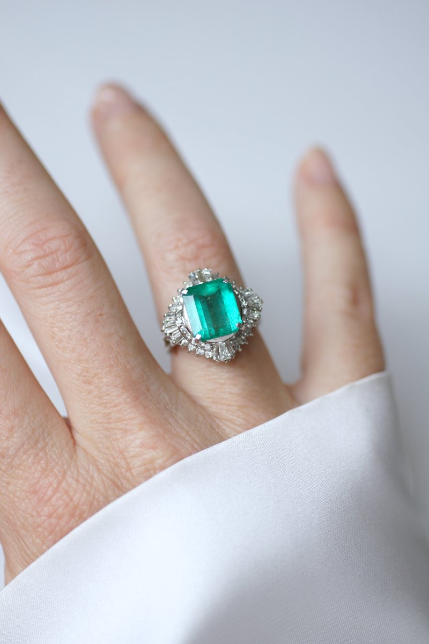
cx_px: 214
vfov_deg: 19.5
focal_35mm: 105
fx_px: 1877
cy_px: 322
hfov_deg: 13.0
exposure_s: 1/125
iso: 200
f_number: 2.8
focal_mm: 70
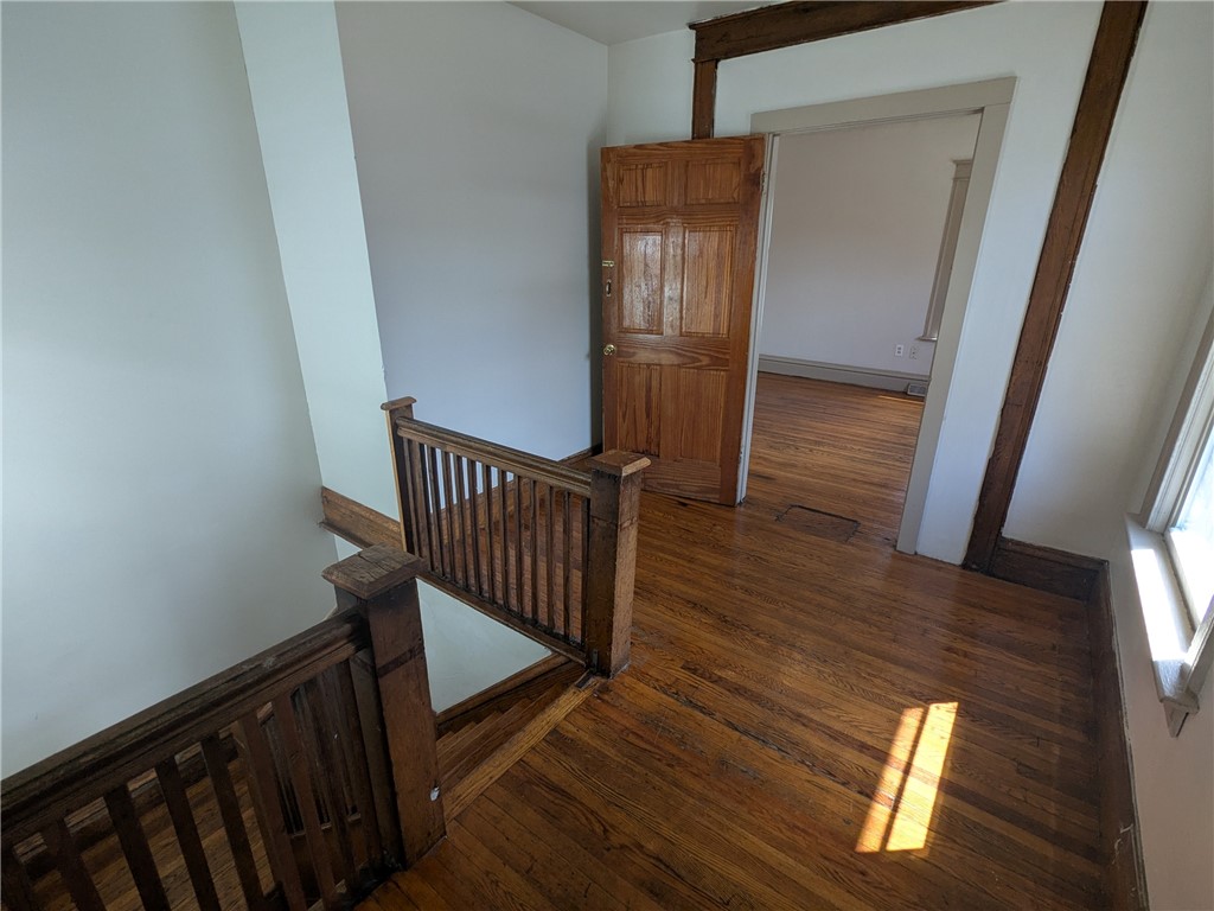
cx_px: 607
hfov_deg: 94.5
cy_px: 456
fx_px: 561
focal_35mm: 16
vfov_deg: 78.1
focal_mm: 2.35
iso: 58
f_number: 2.2
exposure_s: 1/120
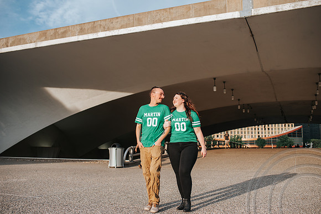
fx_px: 312
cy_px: 107
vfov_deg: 37.9
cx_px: 160
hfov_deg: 54.4
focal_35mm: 35
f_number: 3.2
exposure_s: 1/800
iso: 160
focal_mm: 35
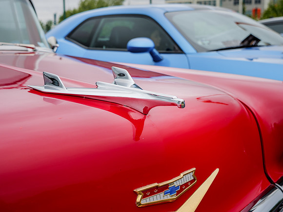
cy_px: 94
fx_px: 419
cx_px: 146
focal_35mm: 51
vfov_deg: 28.4
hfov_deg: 37.3
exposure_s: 1/320
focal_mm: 23
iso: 200
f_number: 3.5
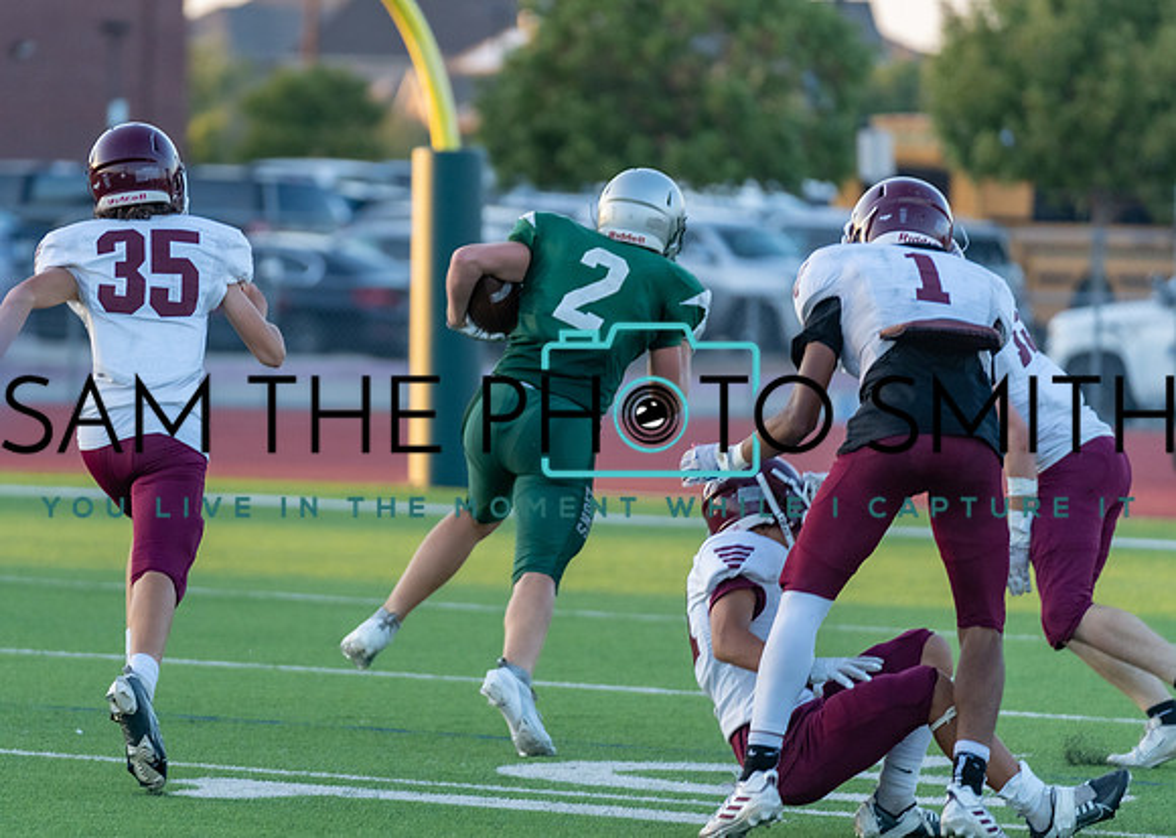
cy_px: 473
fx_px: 9465
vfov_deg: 5.1
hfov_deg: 7.1
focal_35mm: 284
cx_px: 323
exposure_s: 1/1250
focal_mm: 181
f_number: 2.8
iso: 800
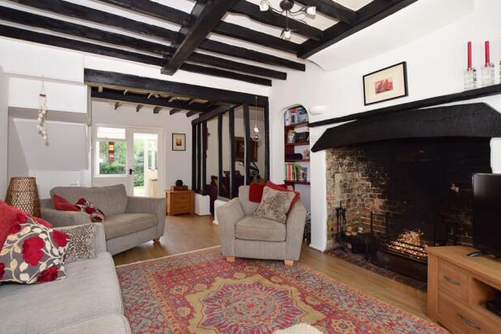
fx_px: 223
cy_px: 163
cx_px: 246
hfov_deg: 96.7
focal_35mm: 16
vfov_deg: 73.7
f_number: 6.3
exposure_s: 1/200
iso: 400
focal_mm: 10
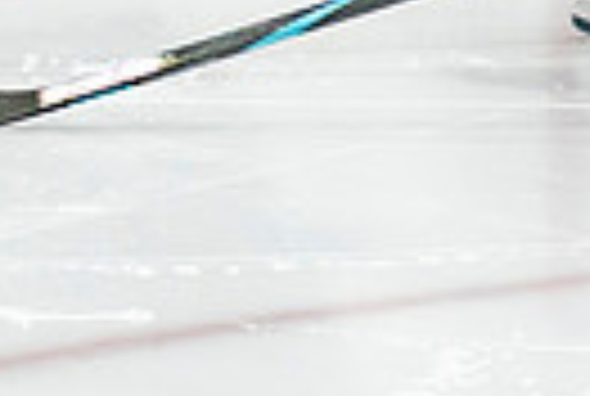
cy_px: -286
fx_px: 9856
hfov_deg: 3.4
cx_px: 882
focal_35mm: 600
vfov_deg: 2.3
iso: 800
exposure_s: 1/640
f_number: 3.2
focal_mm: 70
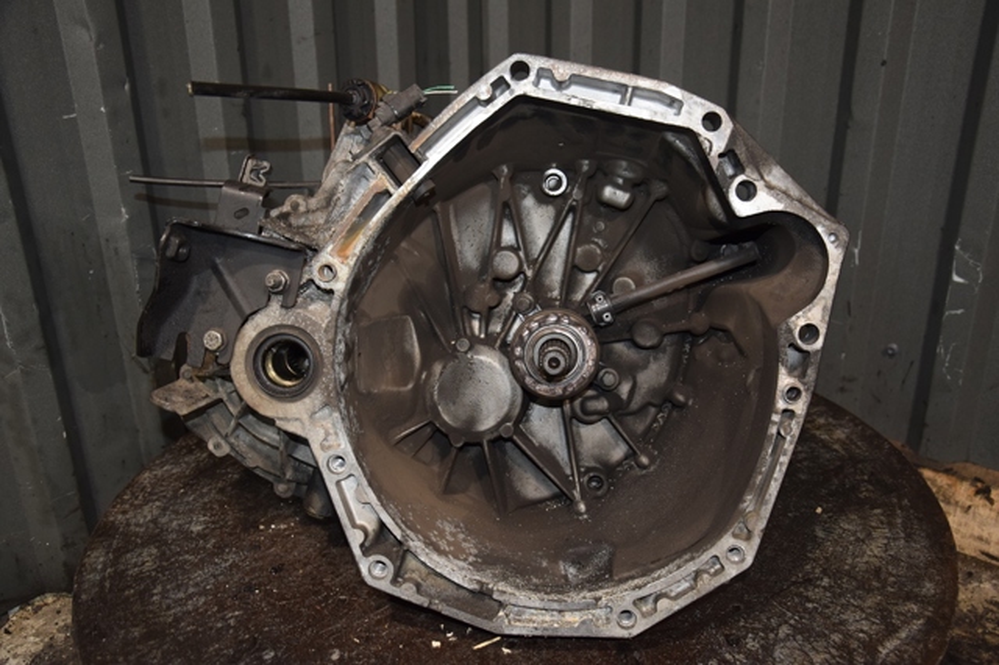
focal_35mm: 36
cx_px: 500
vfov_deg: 36.8
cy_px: 332
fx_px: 998
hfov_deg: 53.2
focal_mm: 24
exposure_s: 1/60
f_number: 5
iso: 800
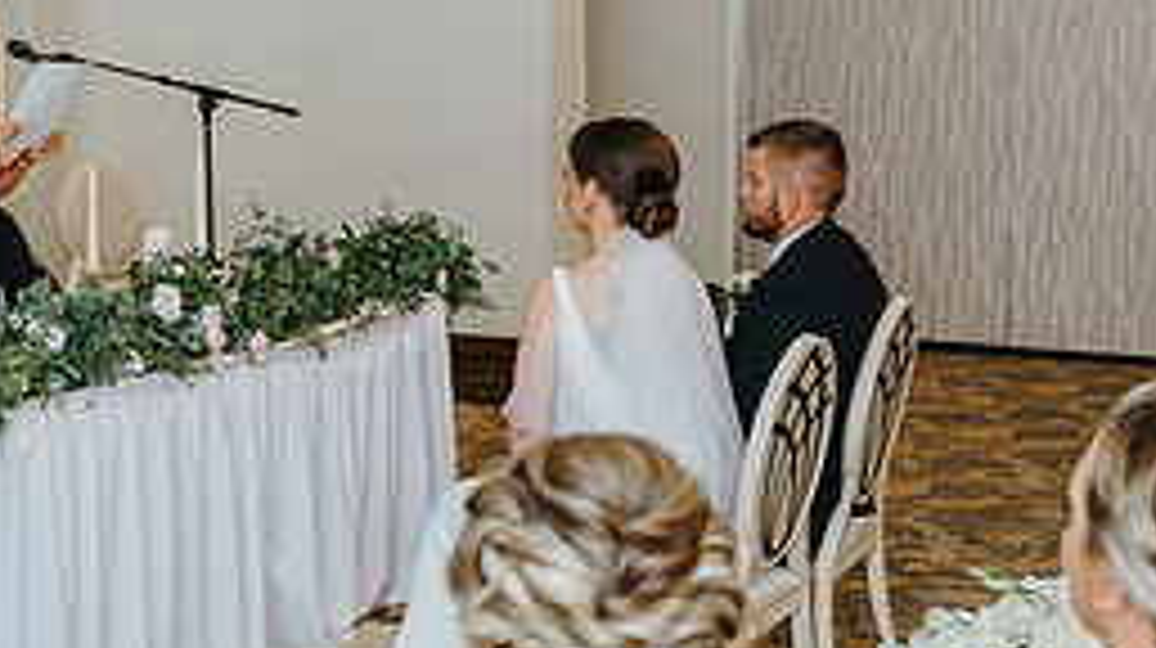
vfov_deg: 16.4
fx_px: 2236
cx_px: 365
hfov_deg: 28.8
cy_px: 166
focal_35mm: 73
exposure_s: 1/250
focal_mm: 28
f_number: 3.2
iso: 1600
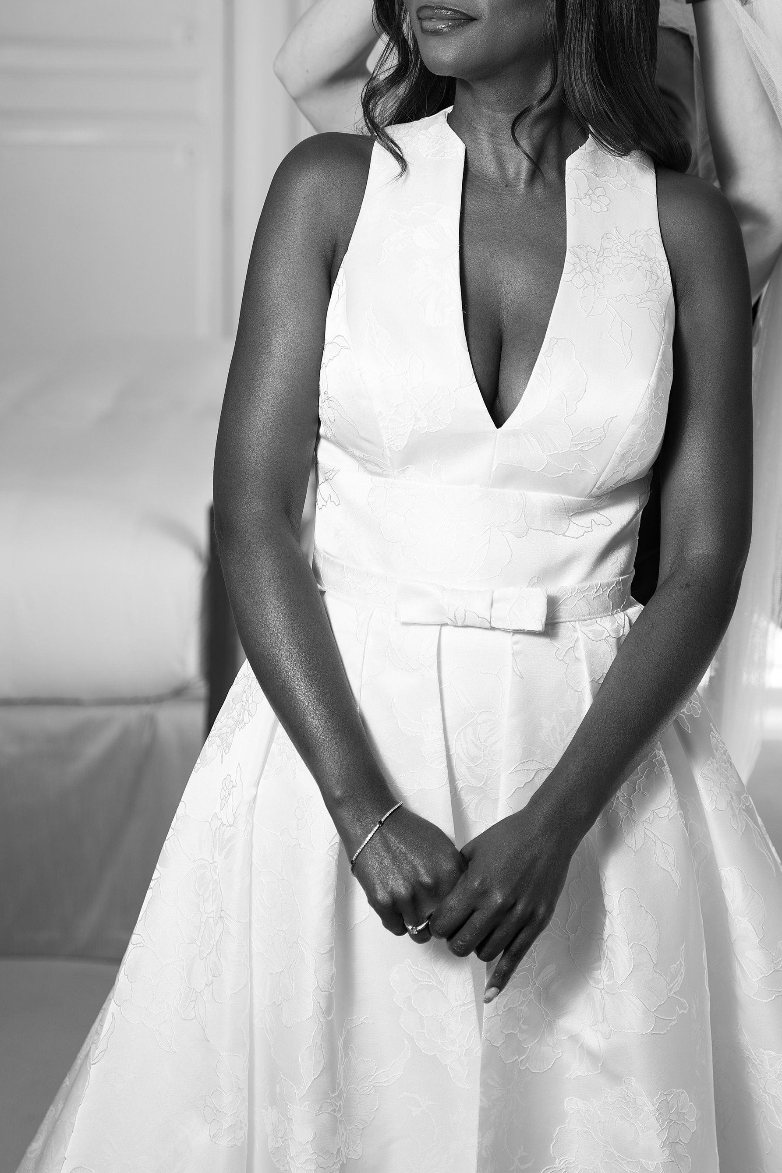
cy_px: 392
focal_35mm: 76
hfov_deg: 17.9
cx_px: 511
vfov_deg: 26.5
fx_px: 2476
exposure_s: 1/200
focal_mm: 53
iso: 64
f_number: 3.2
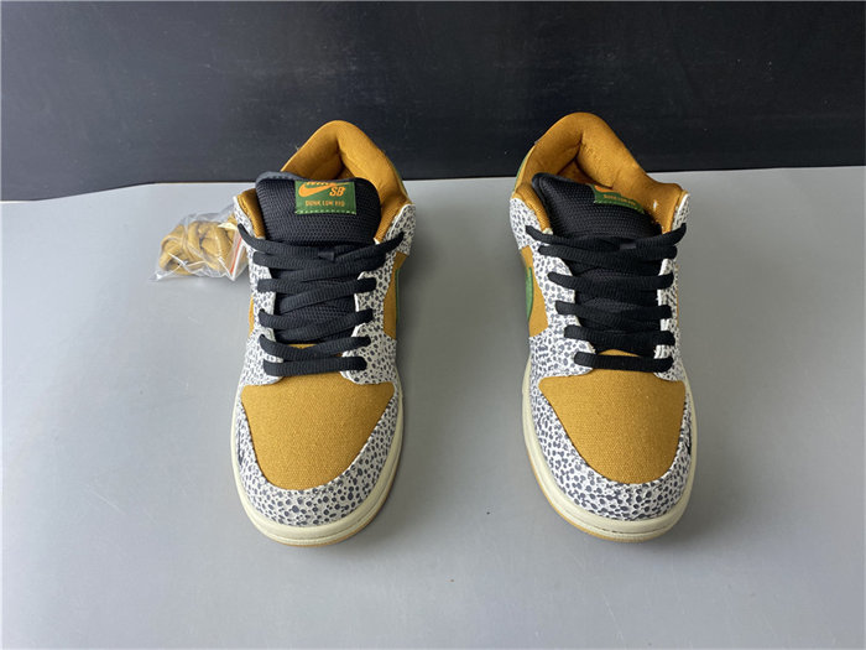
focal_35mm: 26
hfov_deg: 67.3
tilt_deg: -46.0
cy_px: 325
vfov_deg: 53.1
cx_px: 433
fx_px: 650
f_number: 1.8
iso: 80
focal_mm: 4.25
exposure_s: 1/50
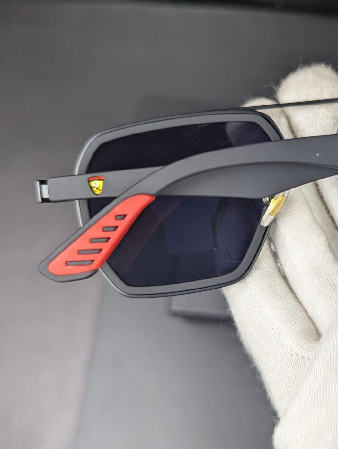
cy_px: 222
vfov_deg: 42.9
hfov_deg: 31.8
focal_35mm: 44
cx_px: 284
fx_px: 571
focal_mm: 6.81
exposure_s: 1/100
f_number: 1.85
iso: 126
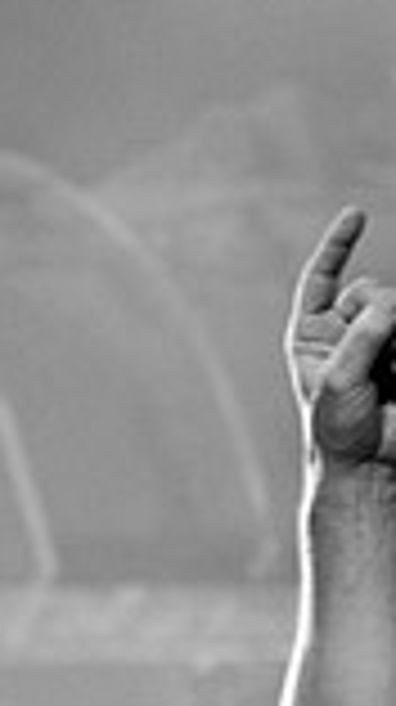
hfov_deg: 2.6
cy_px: 762
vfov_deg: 4.7
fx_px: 8666
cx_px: -405
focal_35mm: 463
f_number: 4
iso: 800
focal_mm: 80
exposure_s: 1/320
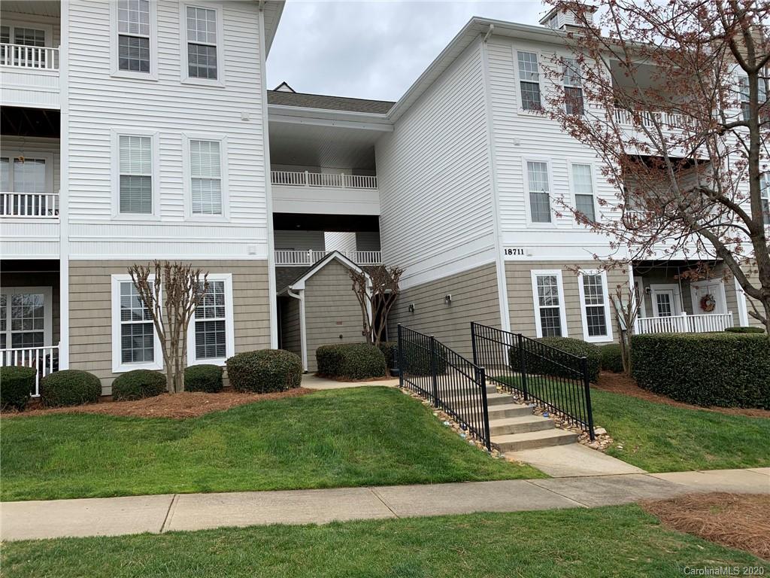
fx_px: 578
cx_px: 385
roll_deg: +3.9
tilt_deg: +5.1
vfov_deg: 53.1
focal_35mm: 26
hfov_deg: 67.3
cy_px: 289
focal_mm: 4.25
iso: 25
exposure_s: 1/1387
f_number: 1.8
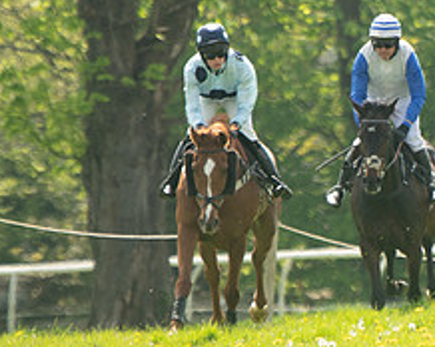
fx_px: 13519
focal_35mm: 1051
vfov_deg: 1.5
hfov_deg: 1.8
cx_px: 501
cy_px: 210
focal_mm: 280
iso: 400
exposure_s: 1/1250
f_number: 4
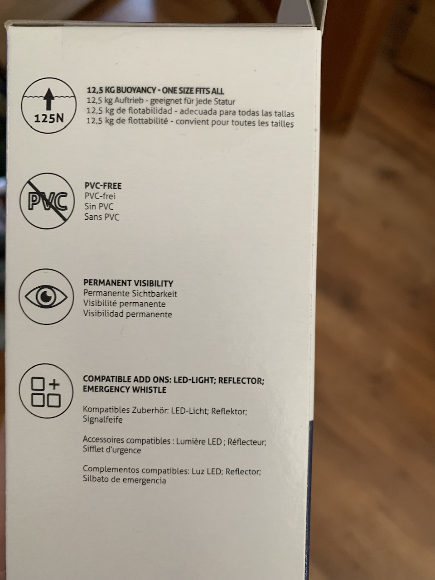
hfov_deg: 53.1
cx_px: 218
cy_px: 290
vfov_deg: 67.3
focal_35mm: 26
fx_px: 436
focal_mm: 4.25
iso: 250
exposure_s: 1/60
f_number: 1.8
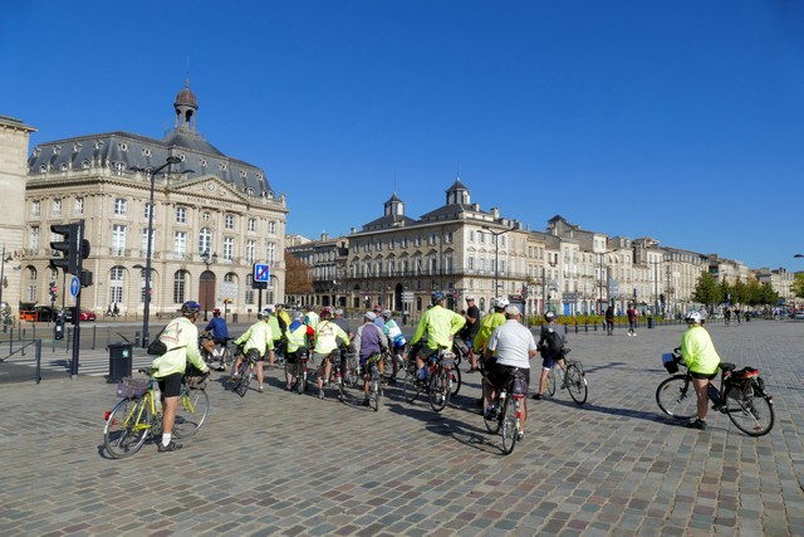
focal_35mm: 25
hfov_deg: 71.5
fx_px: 558
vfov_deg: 51.3
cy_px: 268
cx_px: 402
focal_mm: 9.12
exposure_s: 1/400
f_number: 8
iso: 125
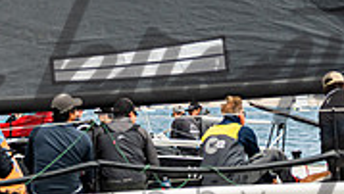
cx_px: 176
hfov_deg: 3.5
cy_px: 116
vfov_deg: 2.0
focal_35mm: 612
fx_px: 5587
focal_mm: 155
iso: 500
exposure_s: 1/4000
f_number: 4.8
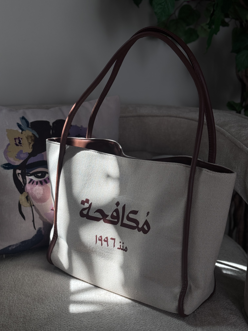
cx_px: 124
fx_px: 459
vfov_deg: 39.7
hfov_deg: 30.3
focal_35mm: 48
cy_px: 166
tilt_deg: -16.4
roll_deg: -0.2
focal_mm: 6.76
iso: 50
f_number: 1.78
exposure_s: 1/121
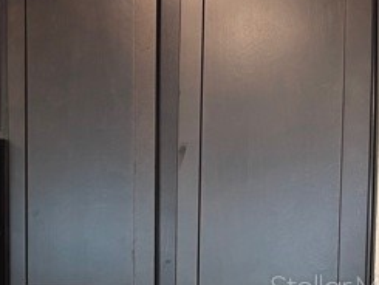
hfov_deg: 25.5
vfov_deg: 20.9
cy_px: 287
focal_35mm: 68
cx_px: -79
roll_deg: +0.8
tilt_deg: -4.4
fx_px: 745
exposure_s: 1/60
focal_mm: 5.1
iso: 160
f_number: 1.6
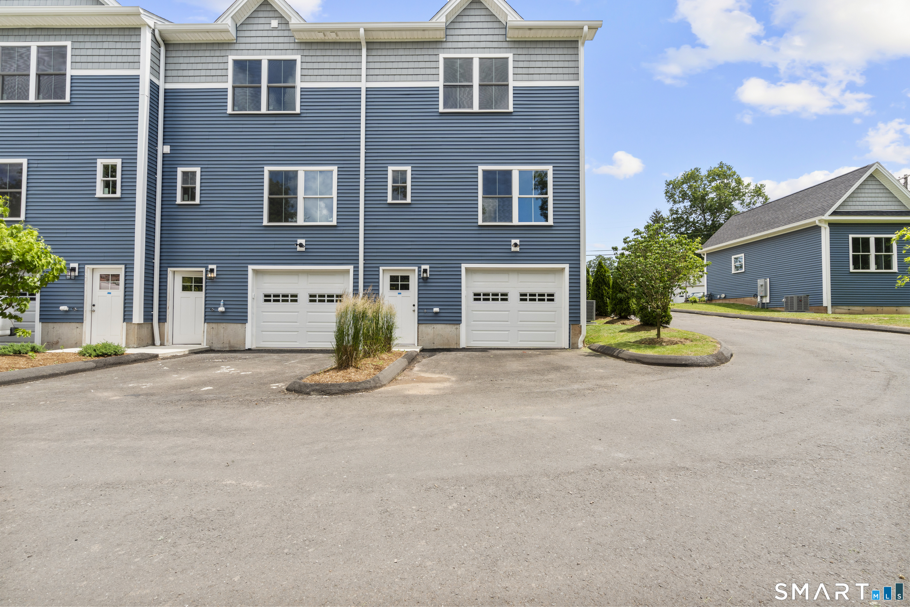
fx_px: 404
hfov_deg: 96.7
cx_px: 455
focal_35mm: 16
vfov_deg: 73.7
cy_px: 304
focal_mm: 16
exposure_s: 1/50
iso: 250
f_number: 9
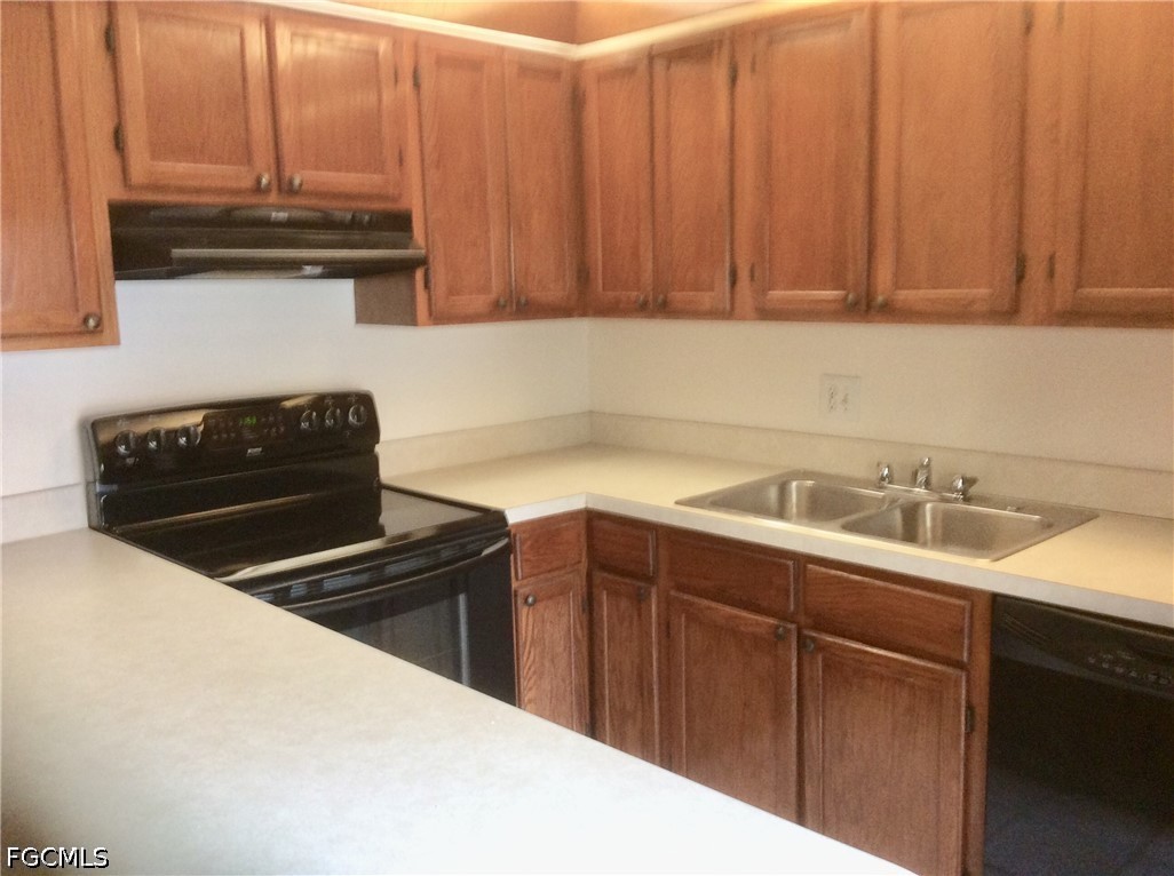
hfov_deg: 56.9
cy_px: 438
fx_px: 1084
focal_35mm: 32
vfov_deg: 44.0
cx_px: 587
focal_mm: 3.3
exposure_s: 1/24
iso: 125
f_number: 2.4
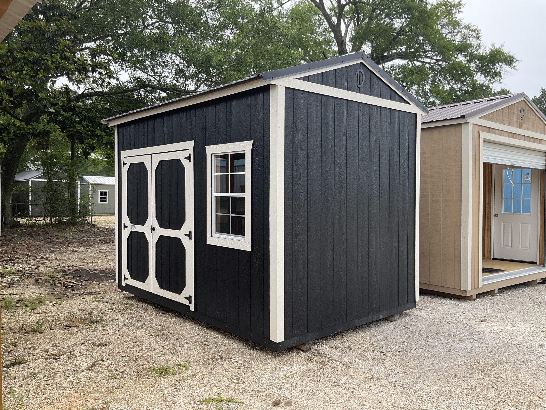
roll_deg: -0.6
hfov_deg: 61.7
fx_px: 457
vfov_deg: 48.2
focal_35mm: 29
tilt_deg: -0.8
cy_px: 205
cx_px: 273
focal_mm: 3
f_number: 1.8
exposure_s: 1/781
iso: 16
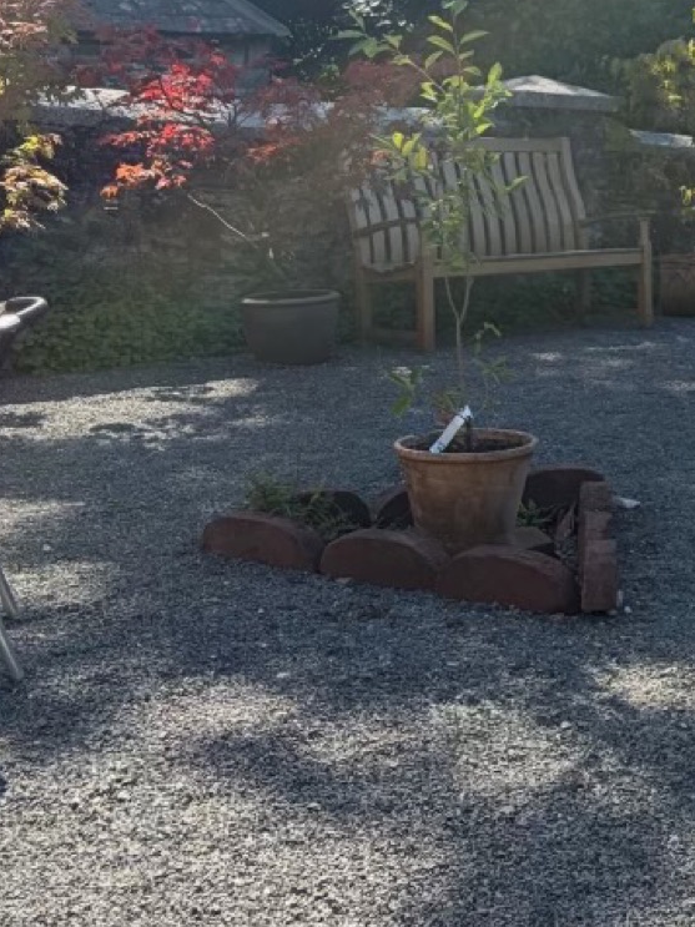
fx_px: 1500
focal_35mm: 56
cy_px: 190
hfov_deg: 24.6
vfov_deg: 33.4
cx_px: 734
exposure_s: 1/920
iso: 64
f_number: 1.6
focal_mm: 5.96
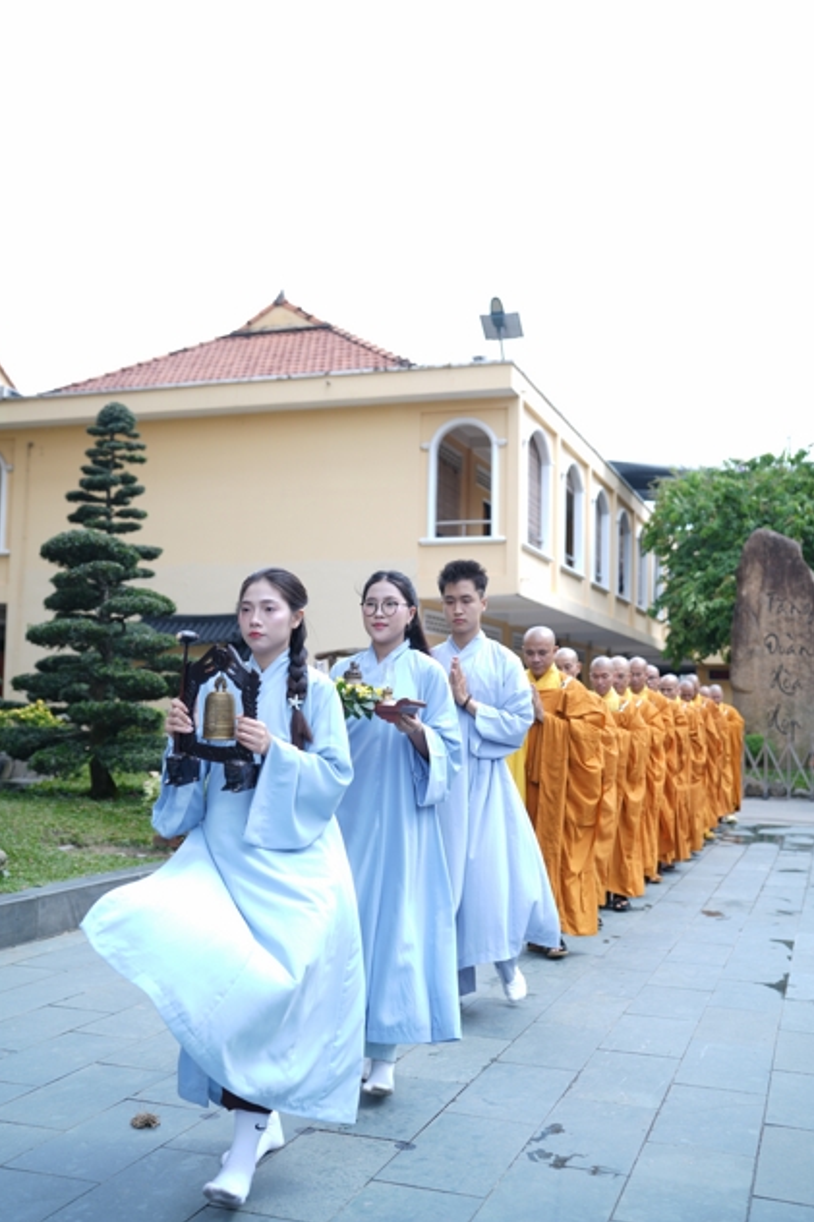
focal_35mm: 36
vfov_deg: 53.1
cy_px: 609
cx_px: 405
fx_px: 1222
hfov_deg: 36.9
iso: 80
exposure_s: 1/320
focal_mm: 35
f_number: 2.5
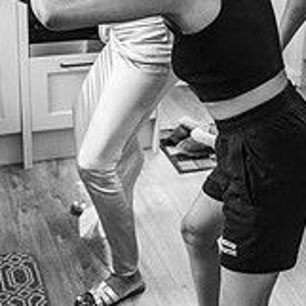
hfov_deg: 20.9
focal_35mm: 83
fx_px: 830
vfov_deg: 20.9
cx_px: 180
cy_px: 133
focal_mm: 35
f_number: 2.2
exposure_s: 1/200
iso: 720
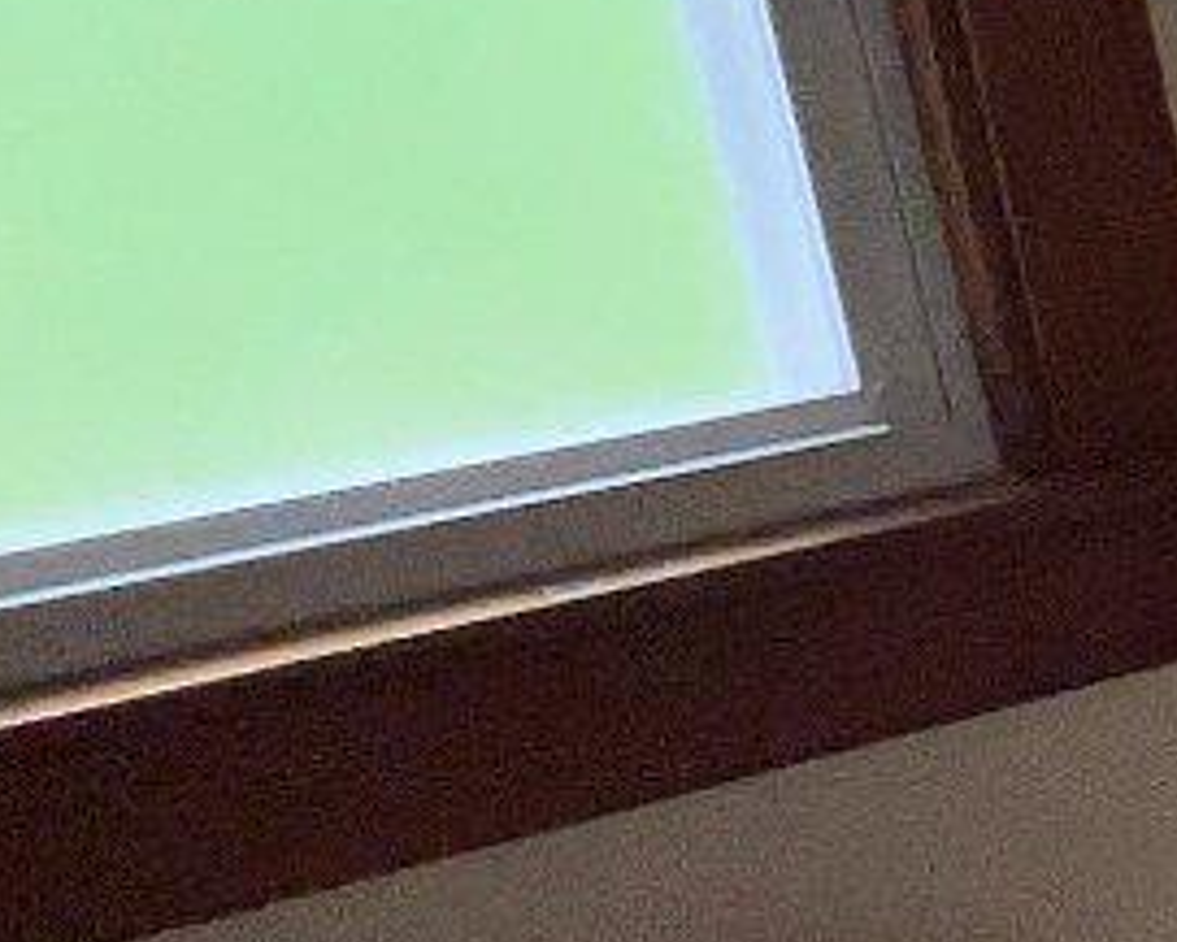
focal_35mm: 96
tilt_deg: -21.2
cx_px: 3231
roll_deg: -0.3
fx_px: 3345
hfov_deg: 12.5
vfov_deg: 15.9
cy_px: 838
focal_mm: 1.57
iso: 25
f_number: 1.8
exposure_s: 1/175
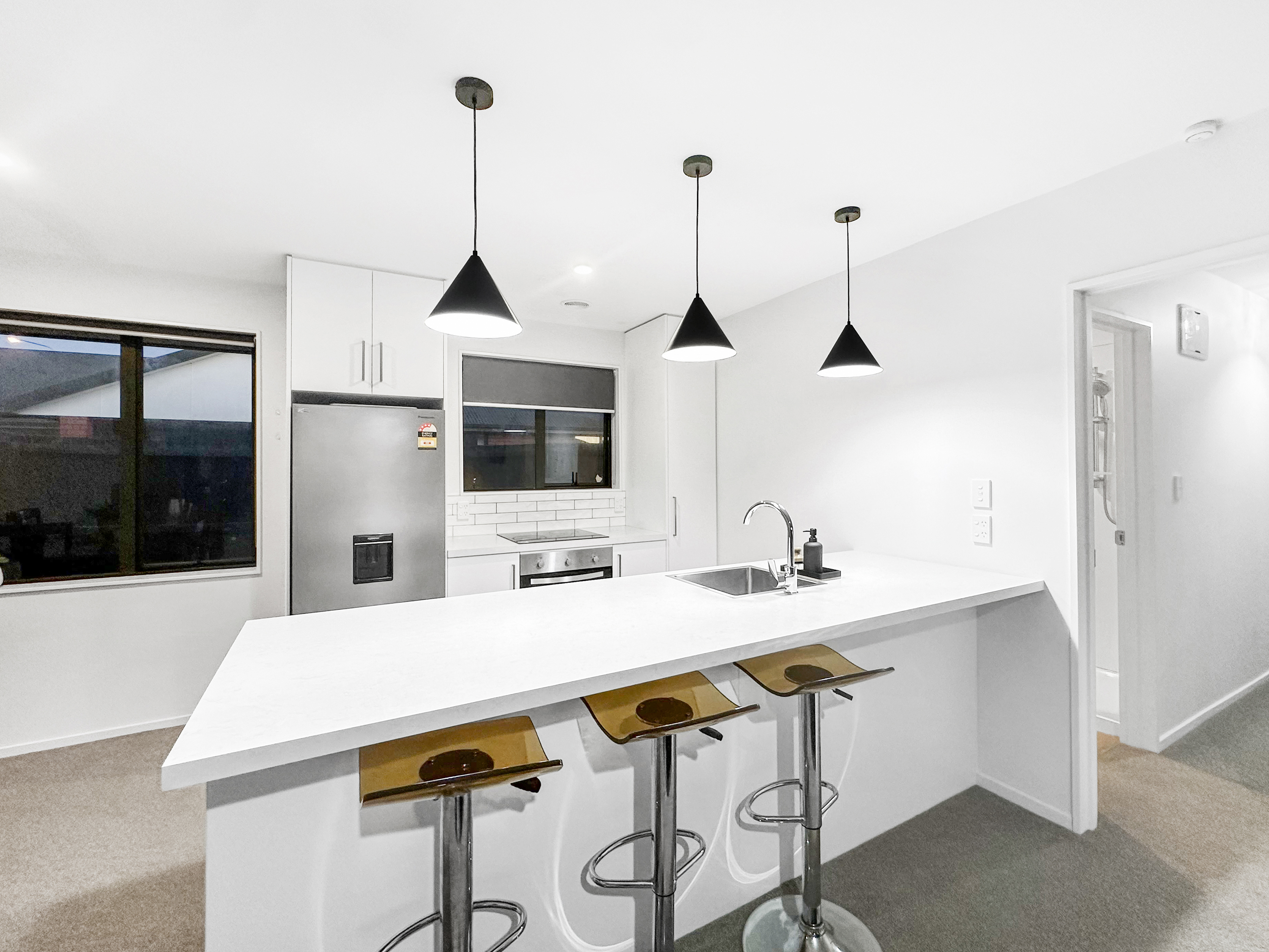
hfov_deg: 98.2
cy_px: 458
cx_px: 642
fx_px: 550
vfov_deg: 81.7
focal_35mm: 15
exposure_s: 1/100
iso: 160
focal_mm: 2.22
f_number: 2.2
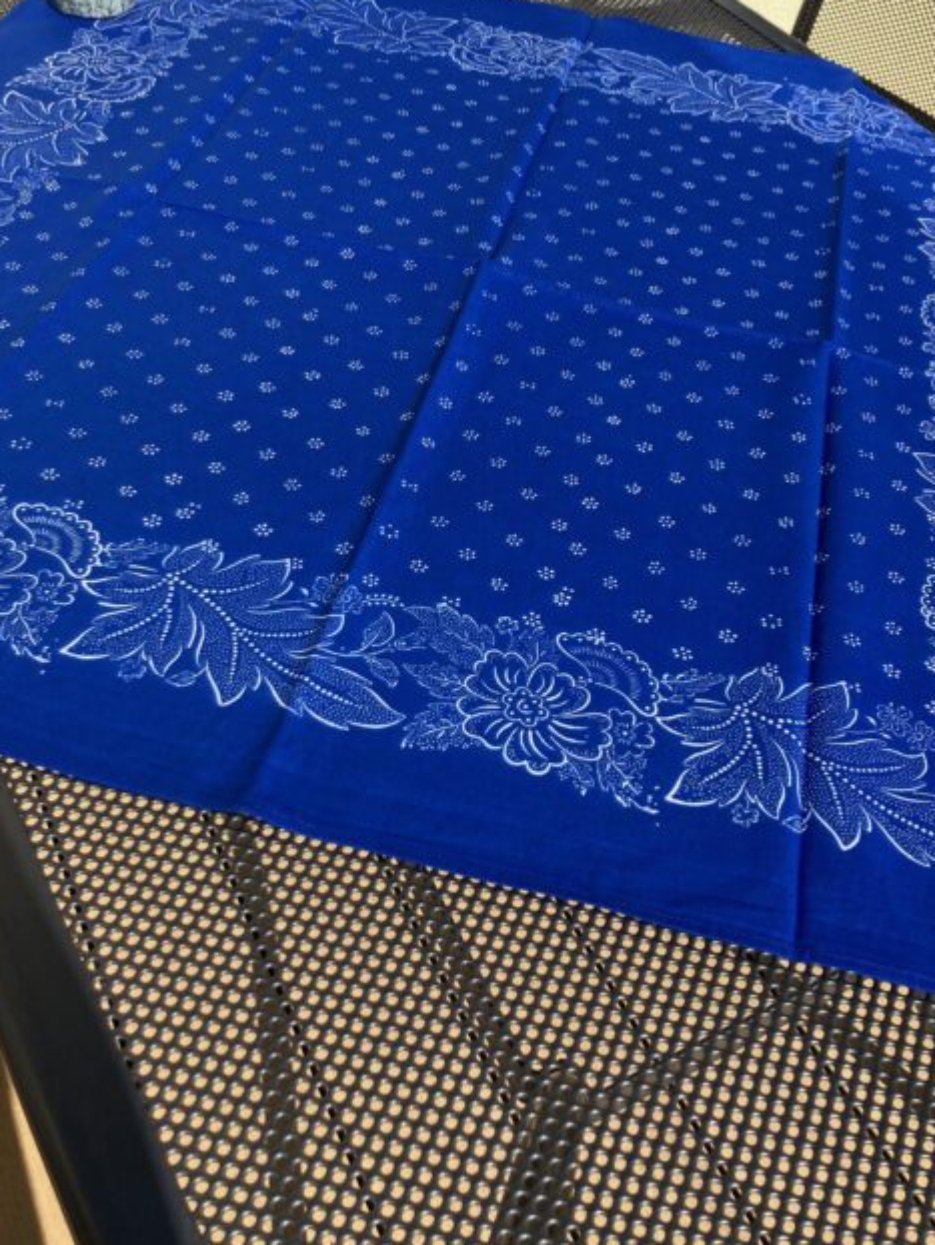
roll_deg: -8.7
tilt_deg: -42.1
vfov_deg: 50.9
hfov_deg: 39.7
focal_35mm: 36
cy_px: 484
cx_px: 487
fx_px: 1296
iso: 20
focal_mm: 3.99
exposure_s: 1/1675
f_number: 1.8
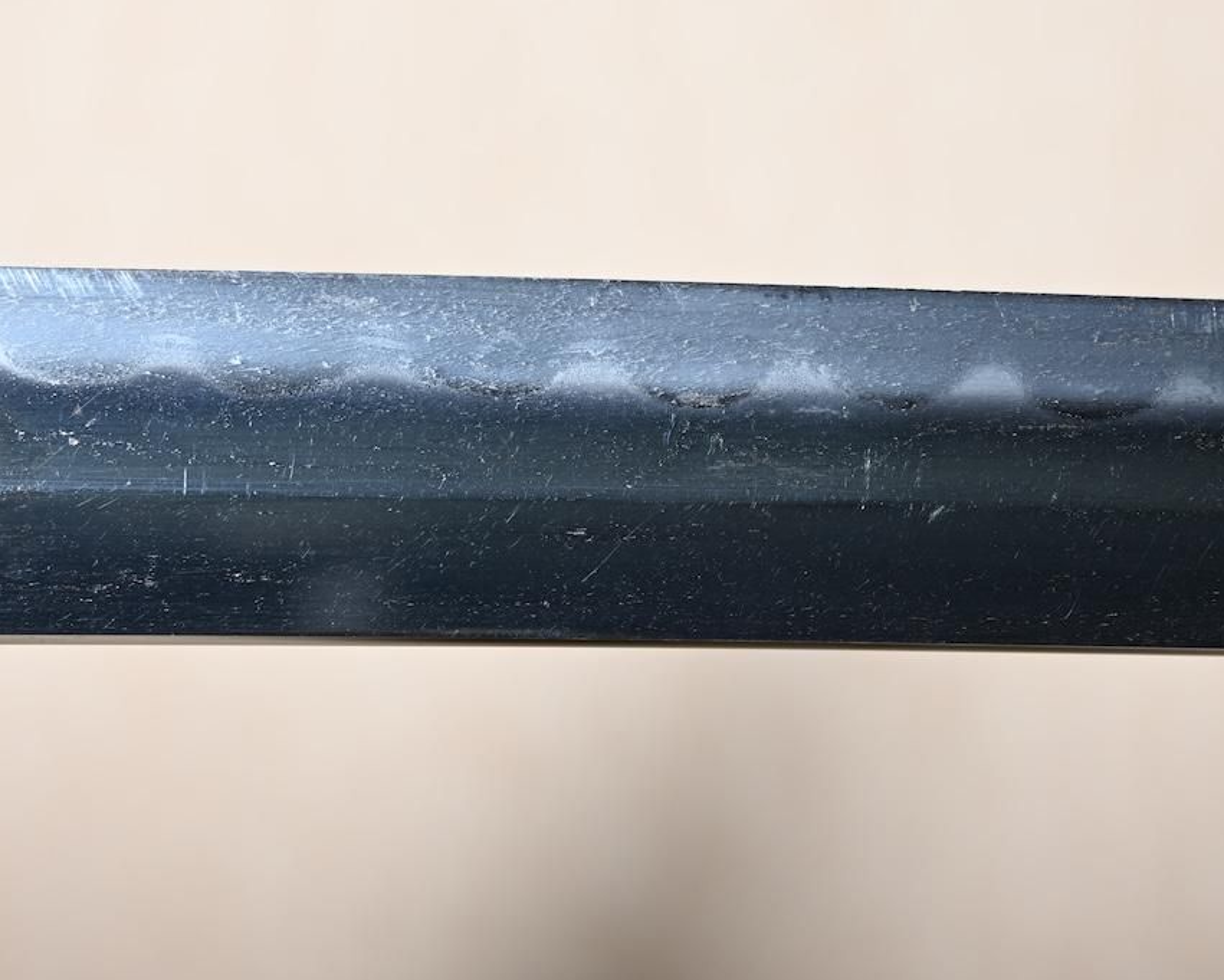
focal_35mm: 162
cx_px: 696
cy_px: 389
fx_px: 5869
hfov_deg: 11.9
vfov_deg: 9.5
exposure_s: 1/2
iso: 100
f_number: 5.3
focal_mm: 70
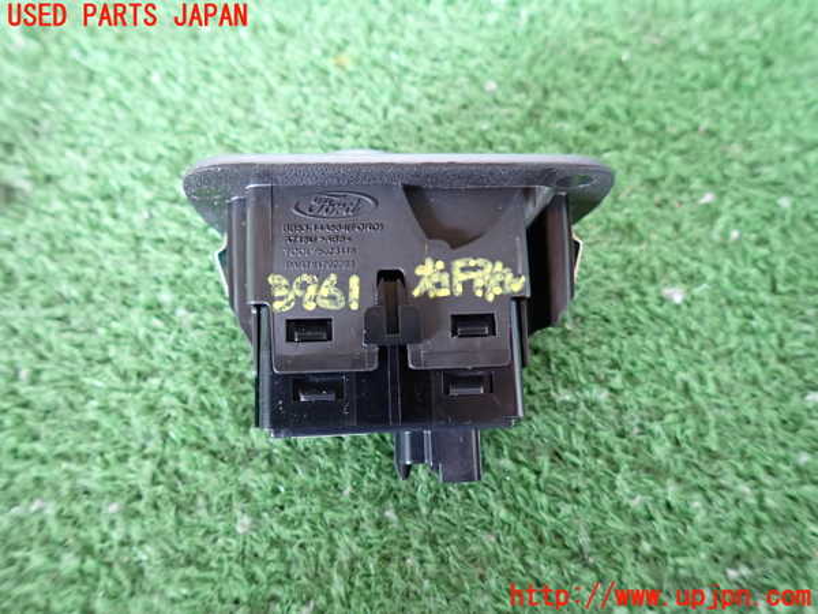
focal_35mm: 25
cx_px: 409
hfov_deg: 69.4
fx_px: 591
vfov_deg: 54.9
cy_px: 307
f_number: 2
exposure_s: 1/30
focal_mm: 4.5
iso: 400
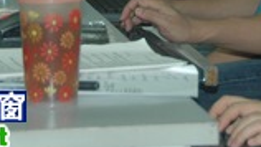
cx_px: 244
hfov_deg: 6.9
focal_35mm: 310
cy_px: -173
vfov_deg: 3.9
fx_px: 2146
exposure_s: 1/60
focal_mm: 52
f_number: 4.8
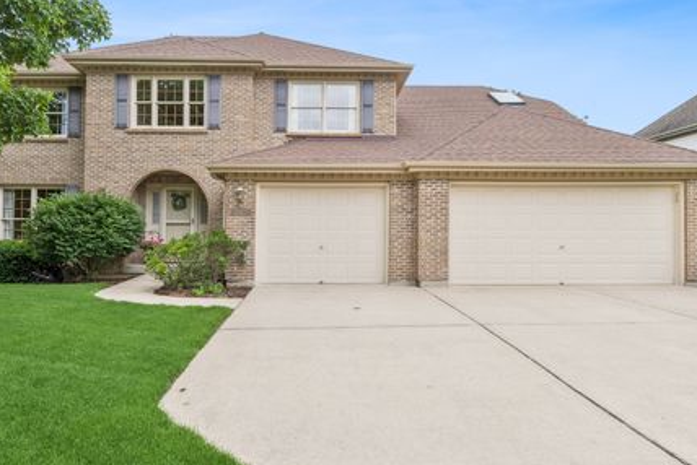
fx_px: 407
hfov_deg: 81.2
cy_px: 215
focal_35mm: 21
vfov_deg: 59.5
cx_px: 352
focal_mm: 12
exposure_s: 1/160
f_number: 8
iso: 250
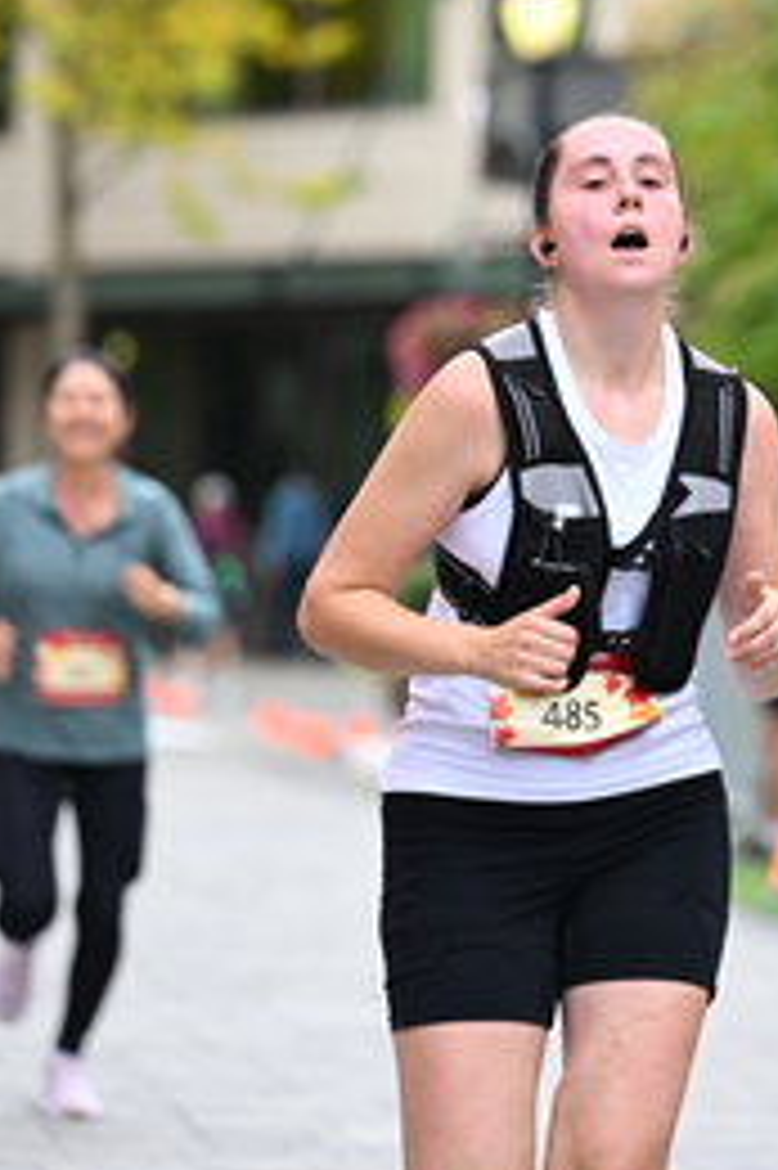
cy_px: 315
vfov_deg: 7.5
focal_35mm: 275
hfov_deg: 5.0
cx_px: 641
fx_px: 8926
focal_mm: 130
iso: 640
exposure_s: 1/2000
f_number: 2.8
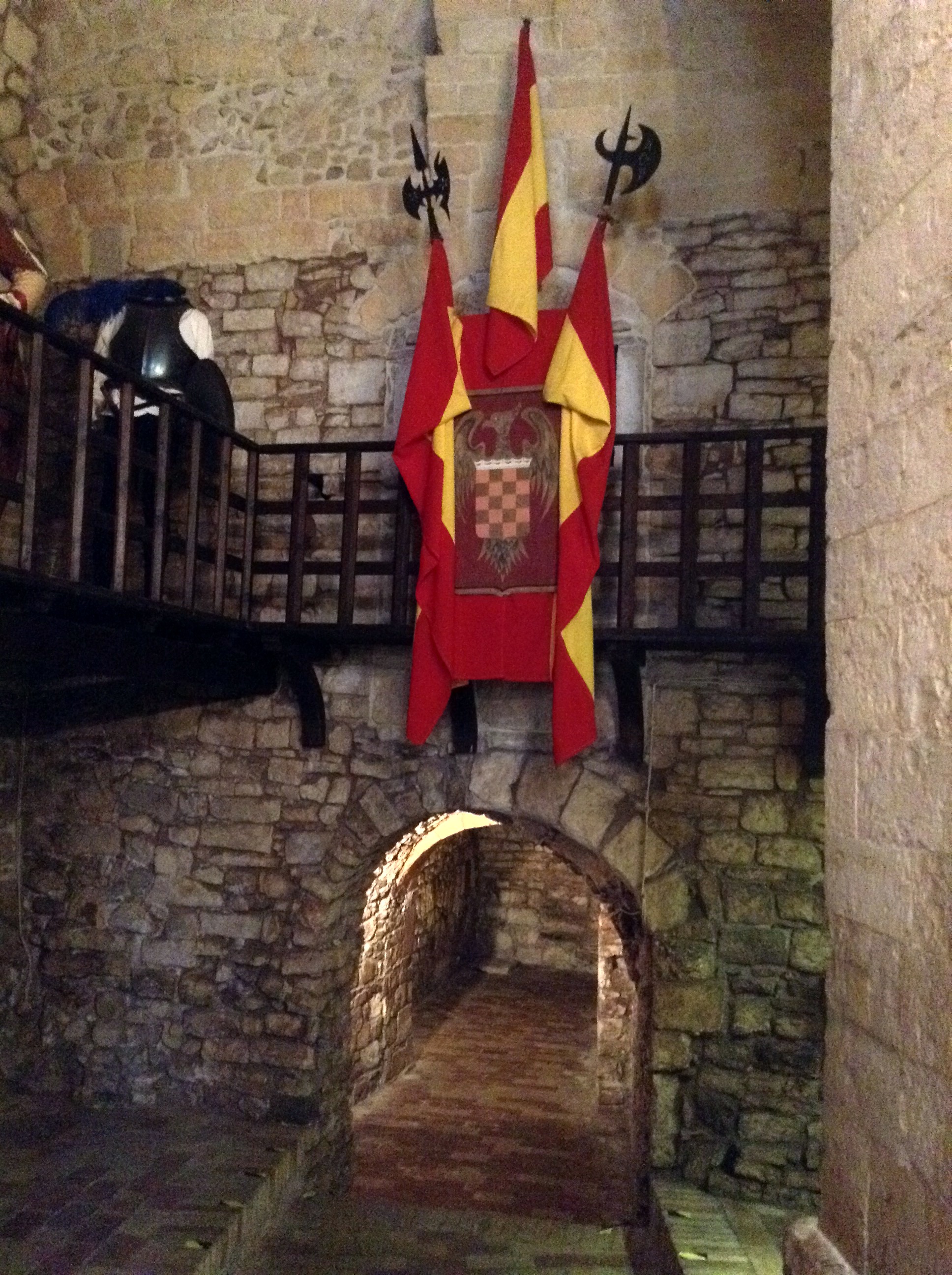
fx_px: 1213
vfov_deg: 55.4
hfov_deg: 42.8
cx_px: 476
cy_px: 638
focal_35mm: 33
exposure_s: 1/15
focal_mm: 3.3
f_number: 2.4
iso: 640
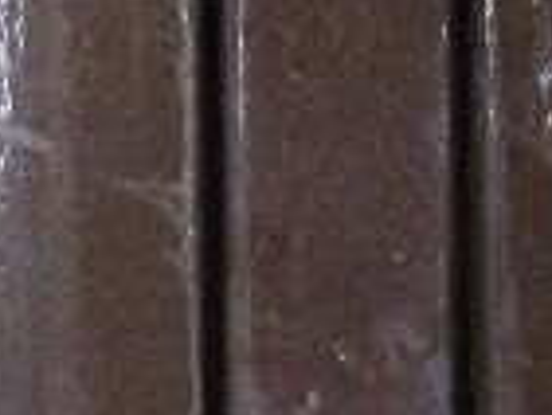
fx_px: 2171
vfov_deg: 8.9
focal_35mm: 136
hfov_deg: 14.4
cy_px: -830
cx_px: 470
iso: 1000
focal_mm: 5.4
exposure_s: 1/80
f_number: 3.5
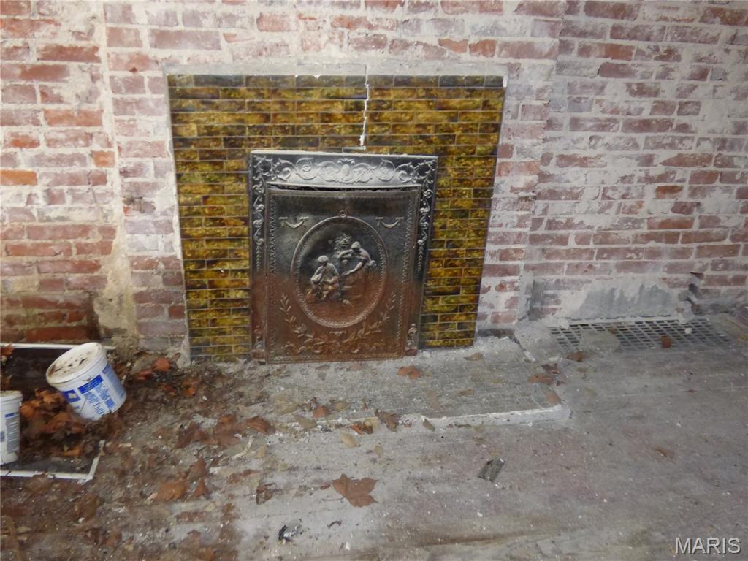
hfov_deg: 56.8
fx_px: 691
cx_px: 374
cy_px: 280
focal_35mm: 32
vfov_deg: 44.2
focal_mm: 5.53
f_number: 3.3
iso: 800
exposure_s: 1/10
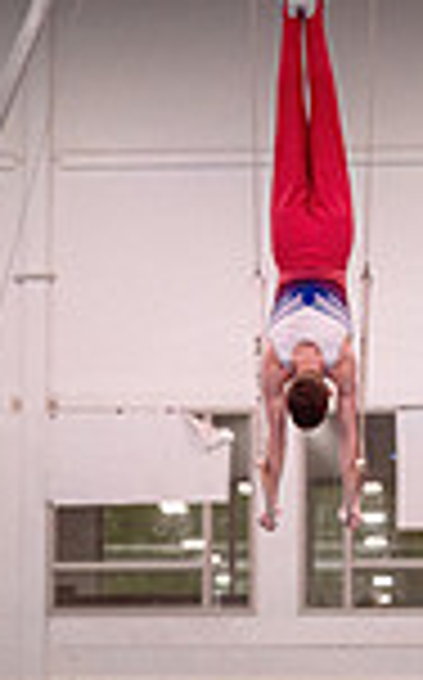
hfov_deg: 9.9
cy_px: 574
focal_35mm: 132
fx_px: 2442
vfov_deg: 15.7
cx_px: 317
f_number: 2.8
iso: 1600
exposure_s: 1/800
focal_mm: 32.5
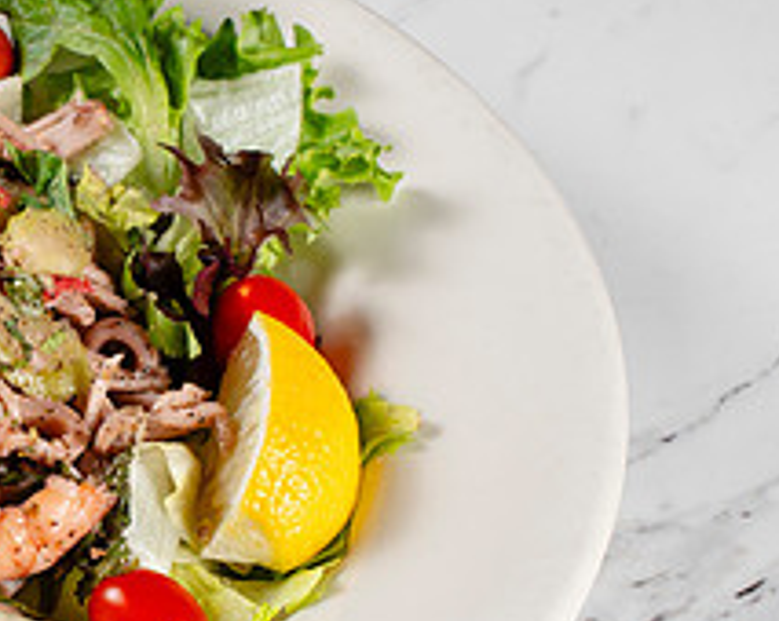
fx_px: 3593
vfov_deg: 9.9
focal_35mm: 156
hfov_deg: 12.1
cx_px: -113
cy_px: 435
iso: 200
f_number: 9
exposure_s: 1/200
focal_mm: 50
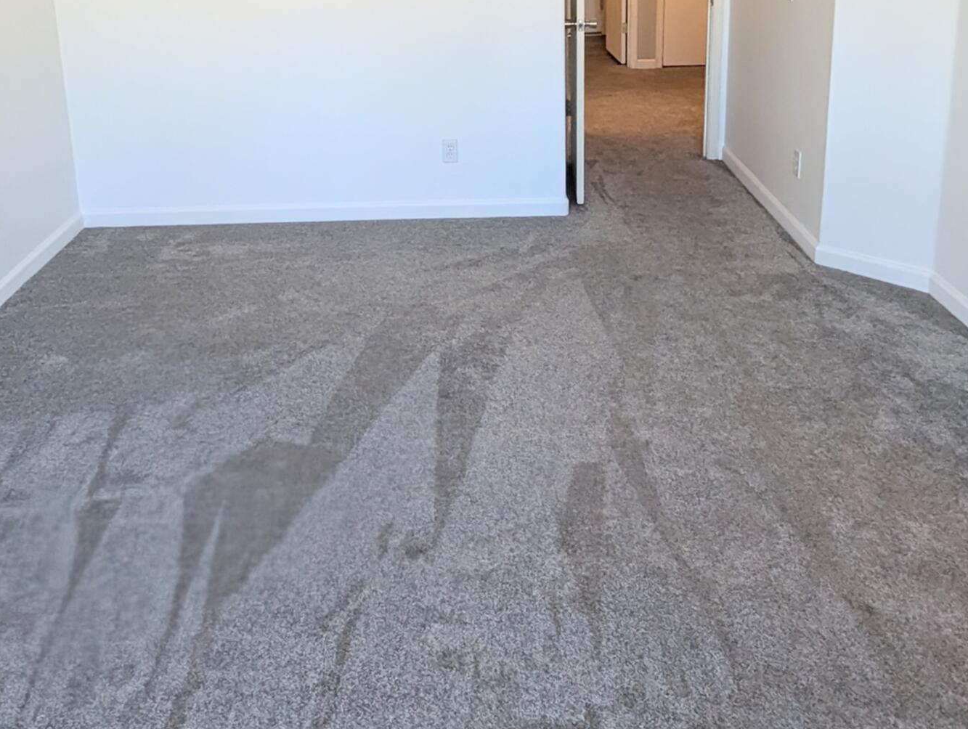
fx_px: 1008
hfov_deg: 51.3
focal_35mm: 36
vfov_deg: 38.1
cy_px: 131
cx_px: 495
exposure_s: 1/61
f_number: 2.2
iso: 297
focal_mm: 2.35
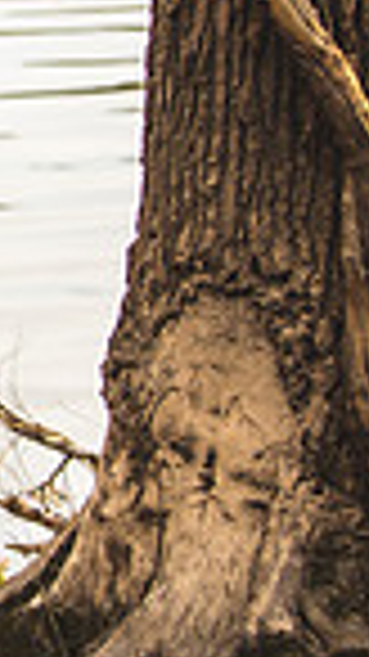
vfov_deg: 7.4
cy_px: 11
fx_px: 5068
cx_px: -796
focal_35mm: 291
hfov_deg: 4.0
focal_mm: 70
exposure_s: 1/250
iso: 200
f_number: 2.8
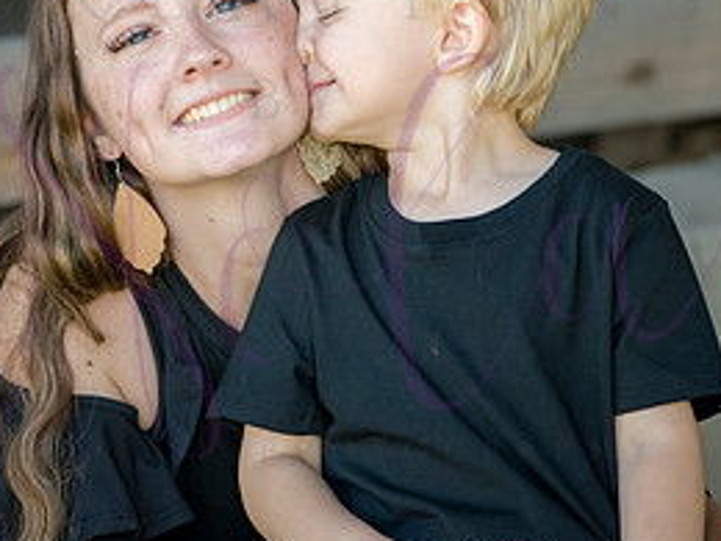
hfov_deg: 11.3
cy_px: 94
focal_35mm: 175
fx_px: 3645
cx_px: 333
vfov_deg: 8.5
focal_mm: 105
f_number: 4.5
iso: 400
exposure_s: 1/400
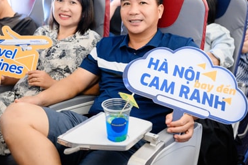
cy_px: 52
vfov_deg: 29.2
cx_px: 108
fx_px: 315
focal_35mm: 46
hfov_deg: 42.9
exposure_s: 1/250
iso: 5000
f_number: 2.8
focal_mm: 31.5
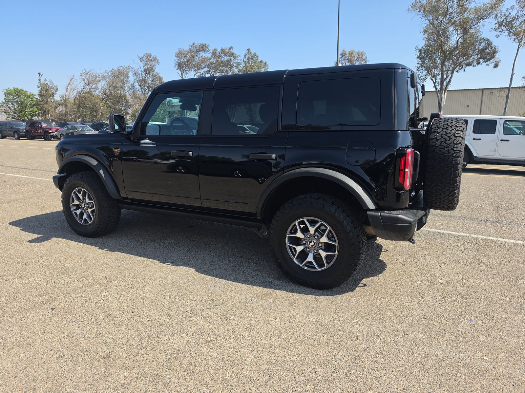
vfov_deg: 58.9
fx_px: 349
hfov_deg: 73.9
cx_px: 262
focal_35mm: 23
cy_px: 196
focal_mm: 6.5
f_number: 1.4
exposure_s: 1/485
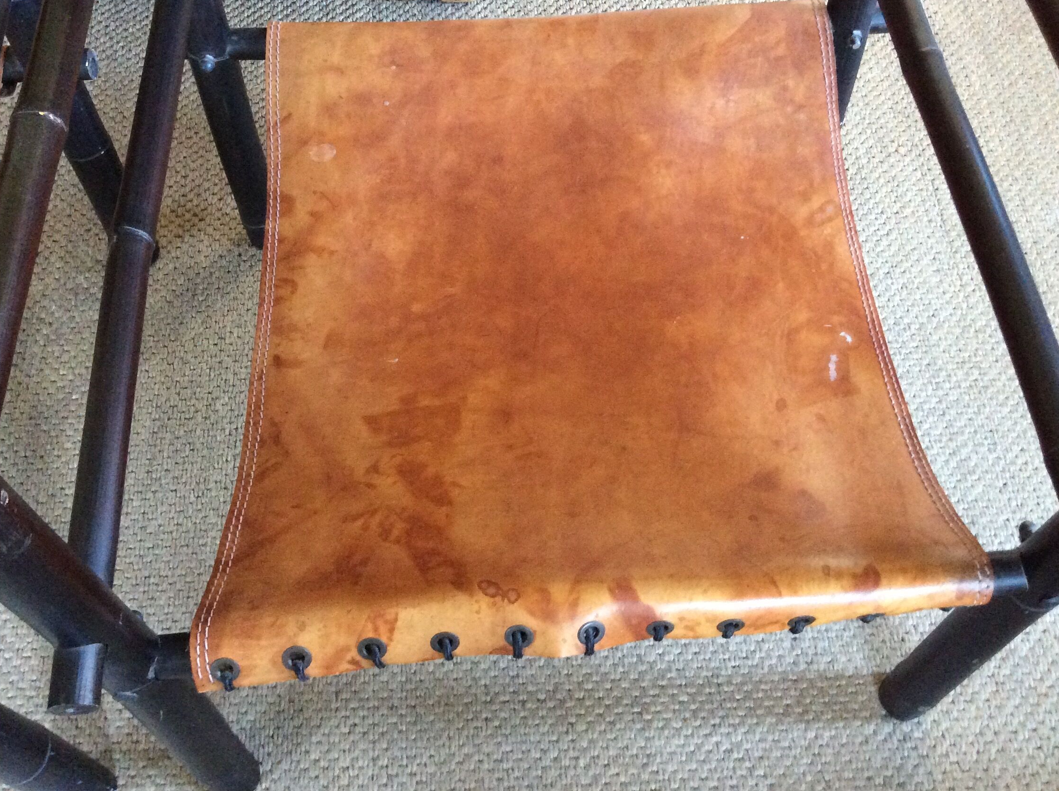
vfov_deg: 38.5
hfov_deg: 50.2
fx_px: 1130
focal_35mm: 37
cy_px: 349
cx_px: 515
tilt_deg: -60.5
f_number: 2.4
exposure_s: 1/20
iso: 320
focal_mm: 3.3
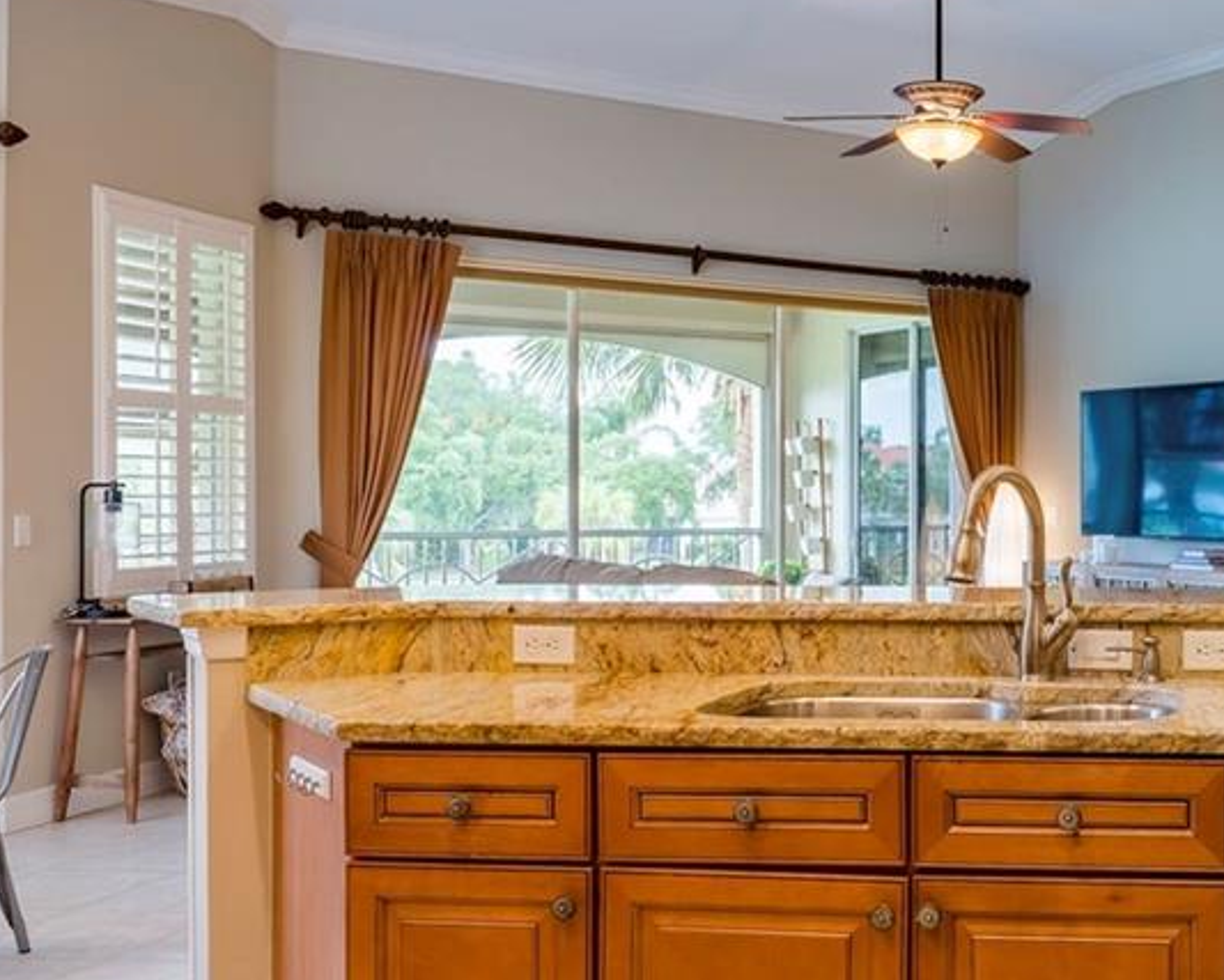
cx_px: 1114
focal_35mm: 45
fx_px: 1631
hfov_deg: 38.2
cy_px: 497
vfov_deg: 33.5
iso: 250
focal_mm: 16
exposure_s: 1/25
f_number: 8
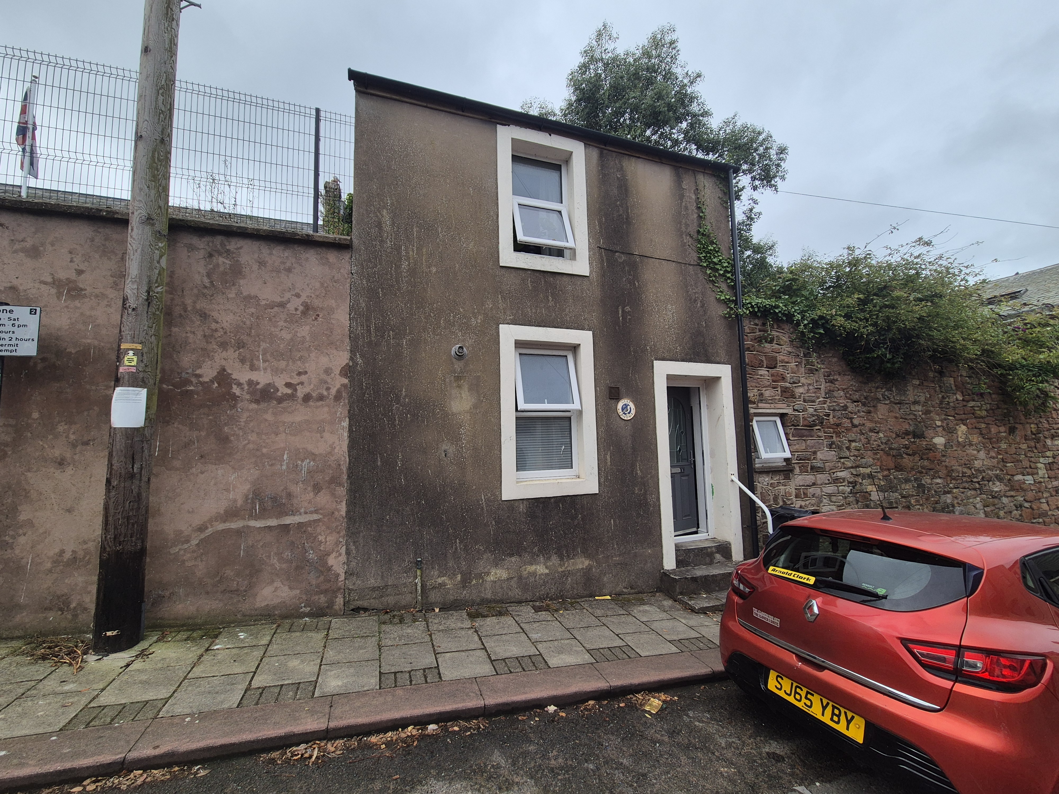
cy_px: 397
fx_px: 398
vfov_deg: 89.9
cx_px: 530
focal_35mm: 13
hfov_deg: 106.2
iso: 50
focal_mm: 2.2
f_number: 2.2
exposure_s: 1/1364
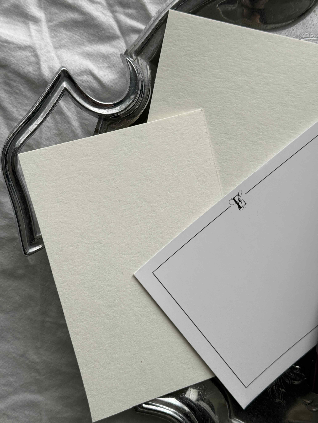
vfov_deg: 39.7
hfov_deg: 30.3
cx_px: 159
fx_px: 588
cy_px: 212
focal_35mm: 48
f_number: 1.78
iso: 100
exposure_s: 1/119
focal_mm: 6.76
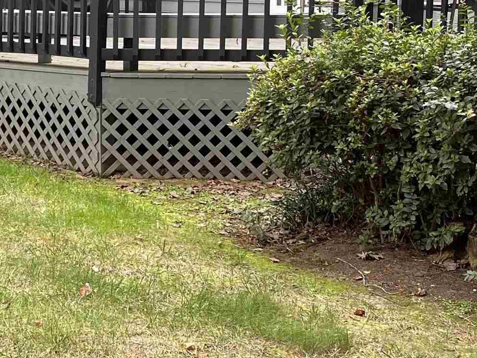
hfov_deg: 23.8
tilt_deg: -4.0
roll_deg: +0.4
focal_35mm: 80
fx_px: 1103
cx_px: 62
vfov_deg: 18.3
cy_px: 83
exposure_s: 1/121
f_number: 1.8
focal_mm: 4.25
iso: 100
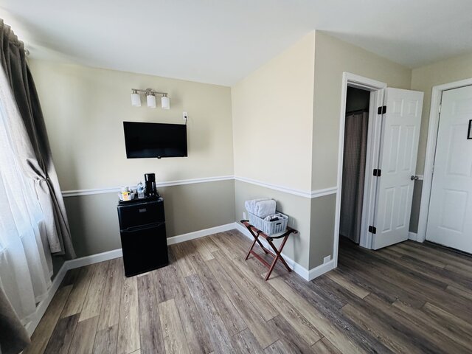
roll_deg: +1.5
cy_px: 177
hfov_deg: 102.1
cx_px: 236
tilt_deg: -9.6
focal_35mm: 14
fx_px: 191
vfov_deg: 85.7
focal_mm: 2.22
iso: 320
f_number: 2.2
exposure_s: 1/75
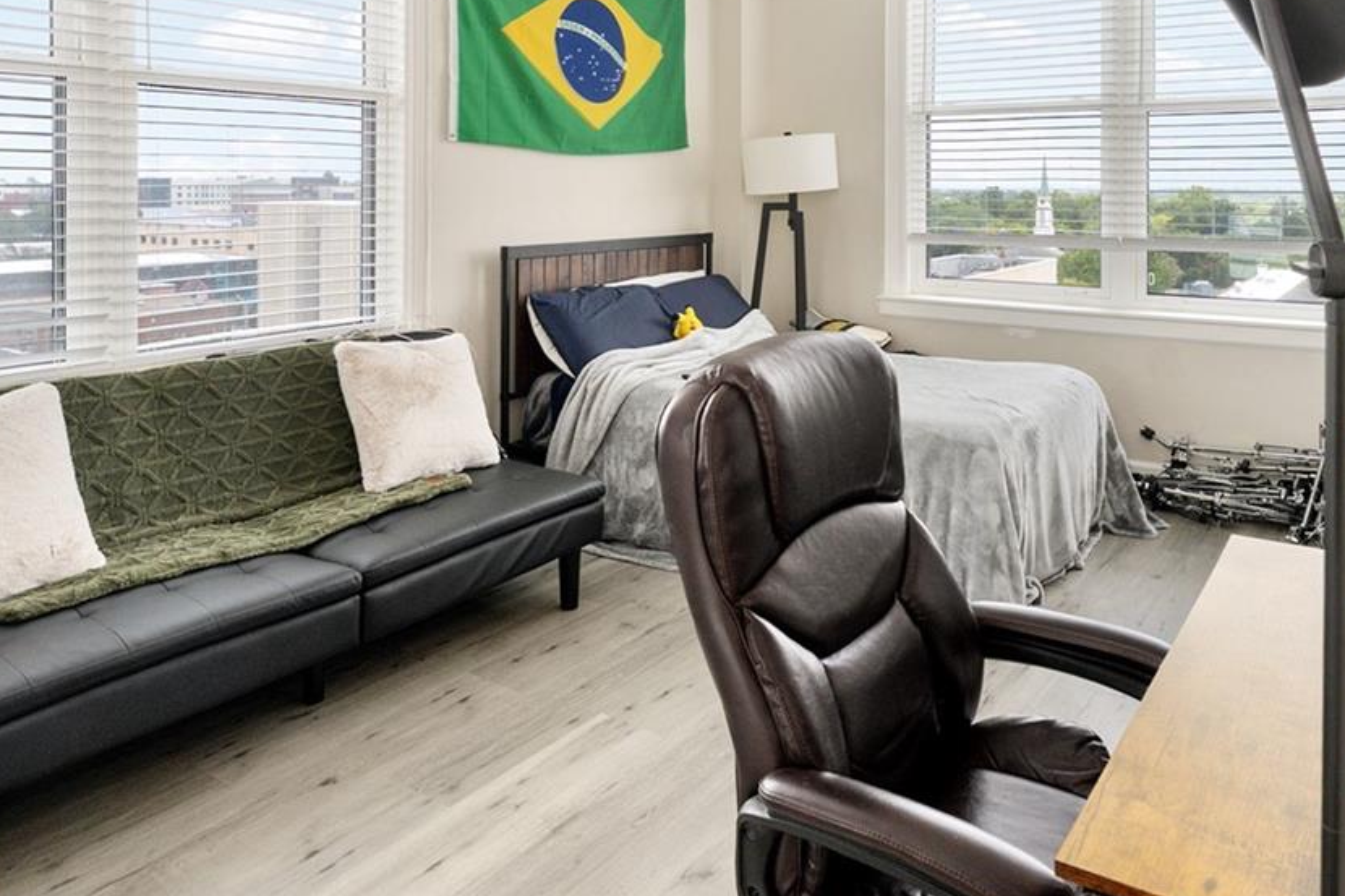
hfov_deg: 67.2
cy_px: 217
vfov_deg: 46.1
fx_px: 1008
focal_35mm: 27
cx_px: 737
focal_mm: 14
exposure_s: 1/30
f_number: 7.1
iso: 1000
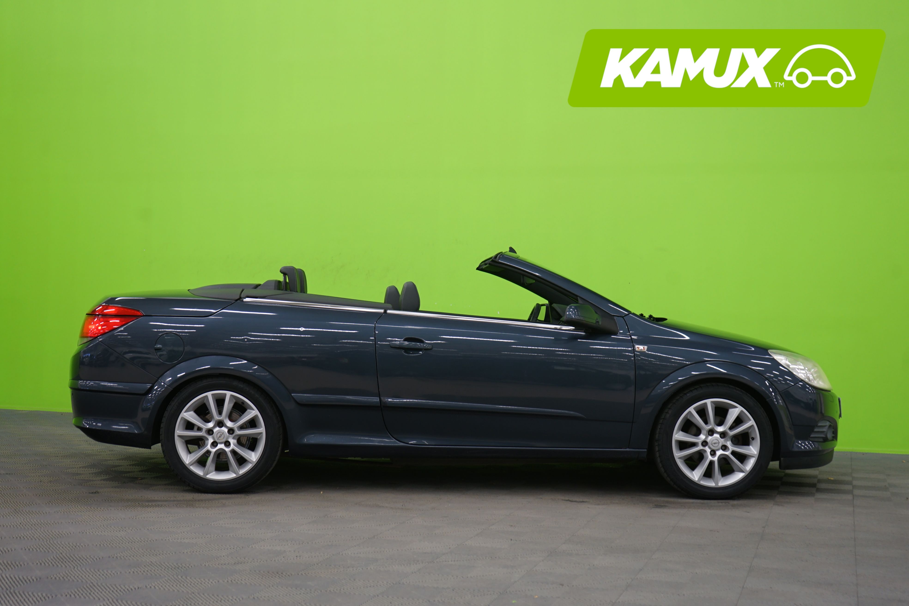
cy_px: 303
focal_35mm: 48
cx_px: 454
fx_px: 1212
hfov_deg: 41.1
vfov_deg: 28.1
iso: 400
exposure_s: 1/8
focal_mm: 48
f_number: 5
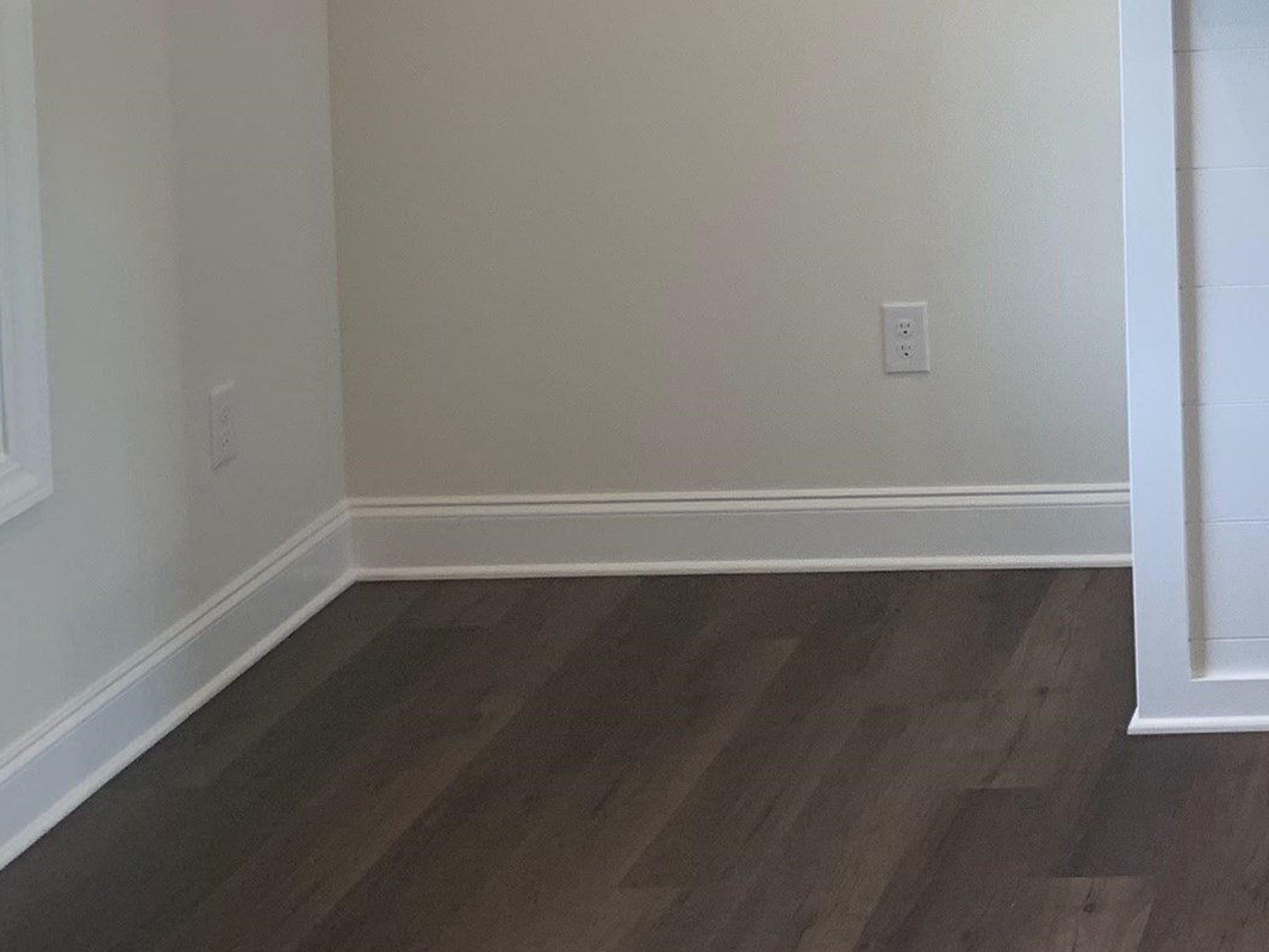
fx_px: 2750
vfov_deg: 18.2
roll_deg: +1.9
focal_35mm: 75
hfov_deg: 23.2
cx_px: 1623
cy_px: -328
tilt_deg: -1.6
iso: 64
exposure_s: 1/60
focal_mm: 4.25
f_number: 1.8
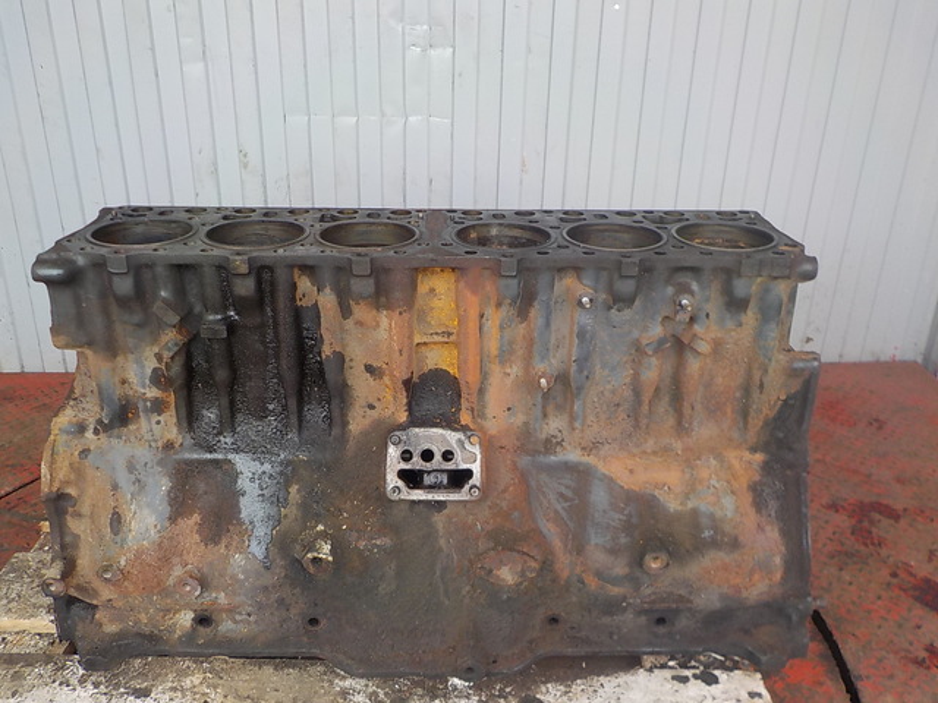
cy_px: 352
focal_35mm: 30
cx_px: 469
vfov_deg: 46.8
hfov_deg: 60.0
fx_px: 813
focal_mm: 4.1
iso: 125
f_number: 3.3
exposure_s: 1/80
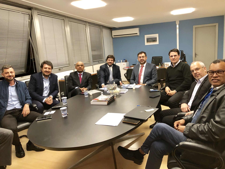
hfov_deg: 63.4
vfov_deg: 49.7
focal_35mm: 28
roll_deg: +4.3
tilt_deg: -10.7
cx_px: 112
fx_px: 182
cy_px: 84
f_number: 1.8
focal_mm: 3.99
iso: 64
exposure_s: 1/15
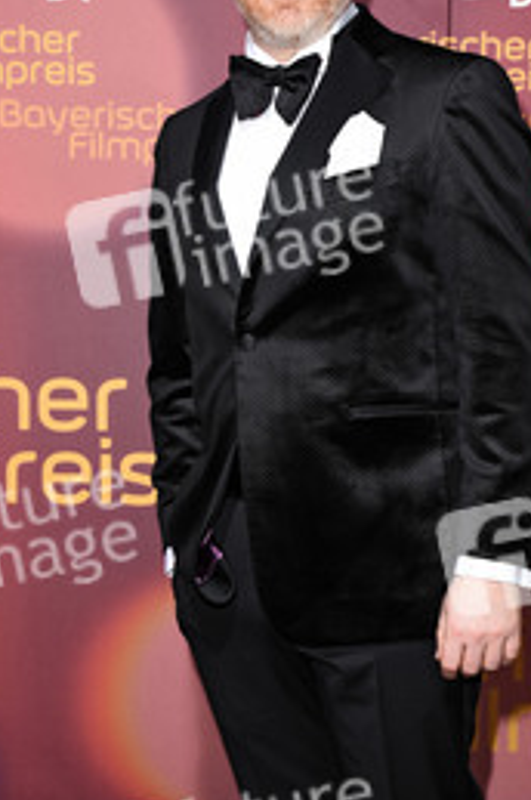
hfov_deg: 15.5
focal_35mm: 88
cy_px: 389
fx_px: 1952
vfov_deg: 23.1
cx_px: 315
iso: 320
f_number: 6.3
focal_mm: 38
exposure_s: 1/160
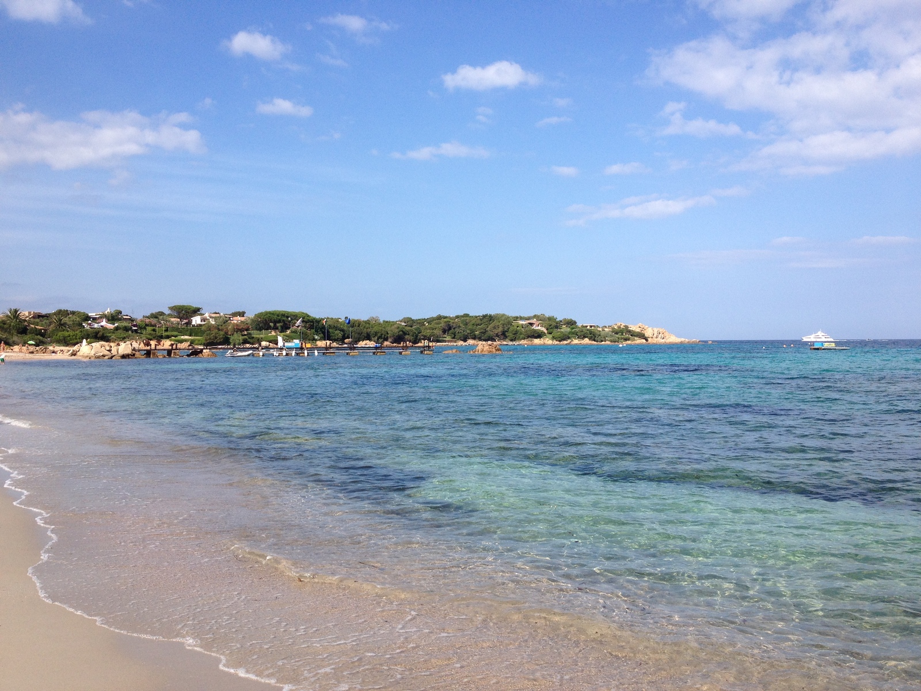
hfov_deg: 52.6
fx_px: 931
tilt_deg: -2.8
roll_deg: +0.8
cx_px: 460
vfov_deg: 40.7
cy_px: 346
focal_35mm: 35
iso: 50
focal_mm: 4.28
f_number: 2.4
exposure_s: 1/1727
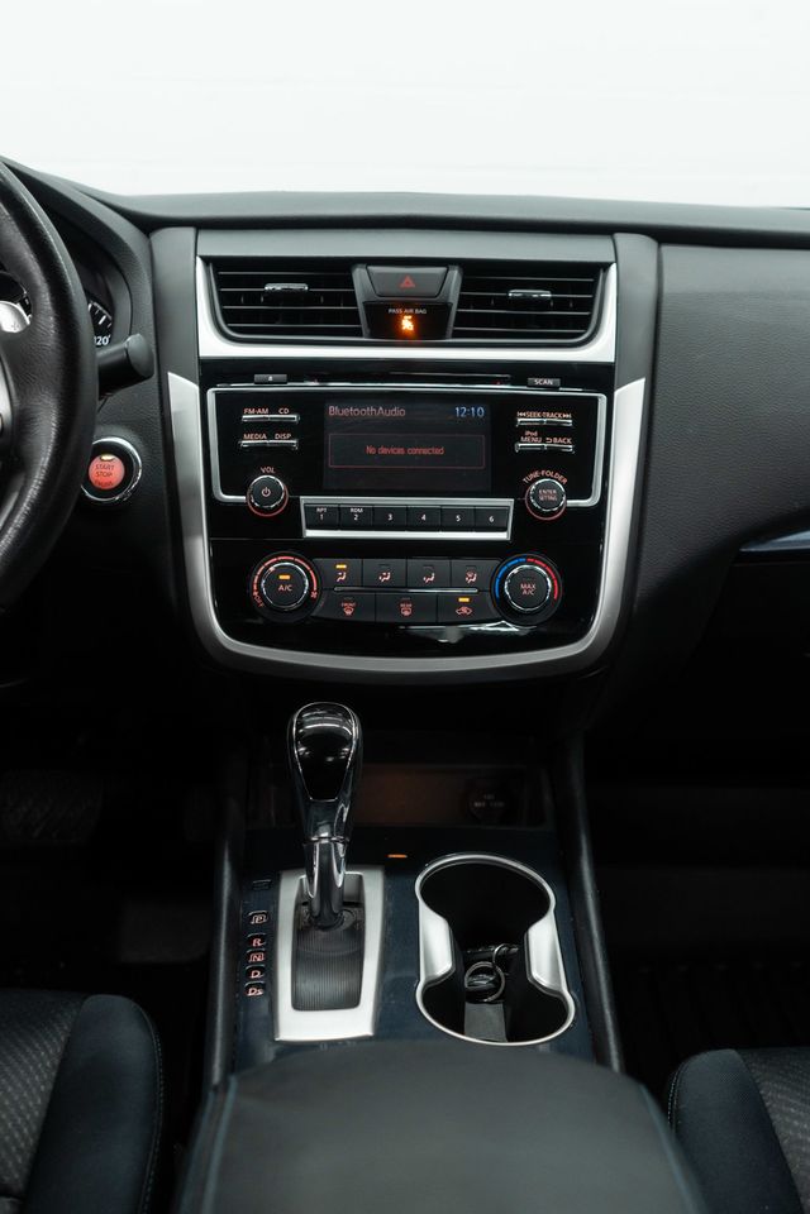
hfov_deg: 31.9
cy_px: 607
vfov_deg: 46.4
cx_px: 405
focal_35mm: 42
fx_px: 1417
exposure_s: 1/60
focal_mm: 28
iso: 800
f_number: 3.2
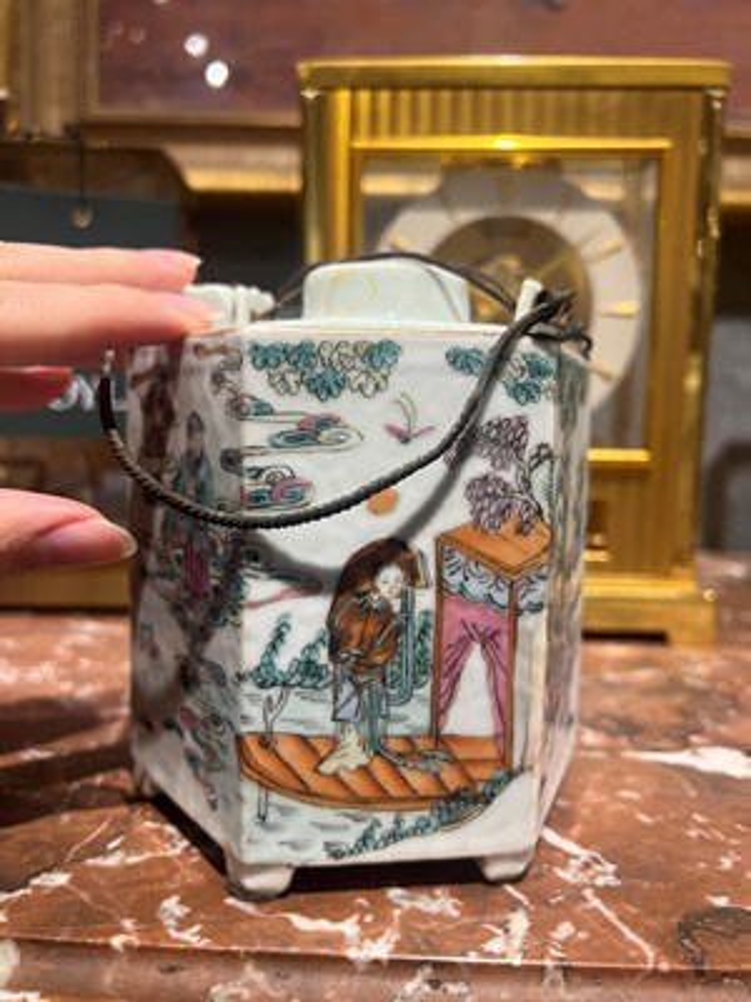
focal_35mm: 26
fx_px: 752
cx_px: 376
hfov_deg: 53.1
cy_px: 501
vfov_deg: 67.3
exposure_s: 1/100
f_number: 1.5
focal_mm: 5.7
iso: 125
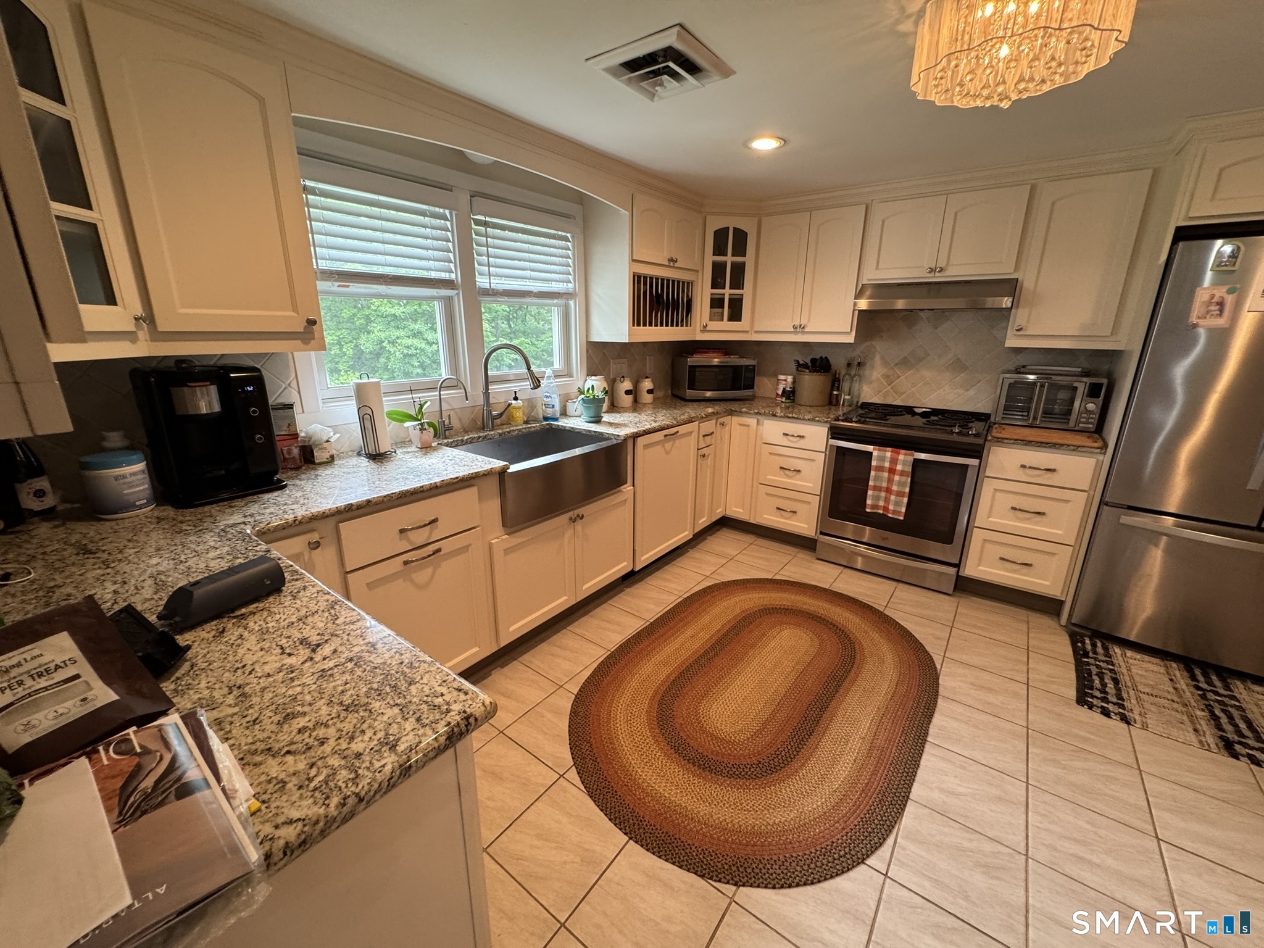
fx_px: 511
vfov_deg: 85.7
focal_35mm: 14
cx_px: 632
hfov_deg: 102.1
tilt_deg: -16.7
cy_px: 474
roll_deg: -0.9
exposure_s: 1/60
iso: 200
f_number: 2.2
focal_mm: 2.22
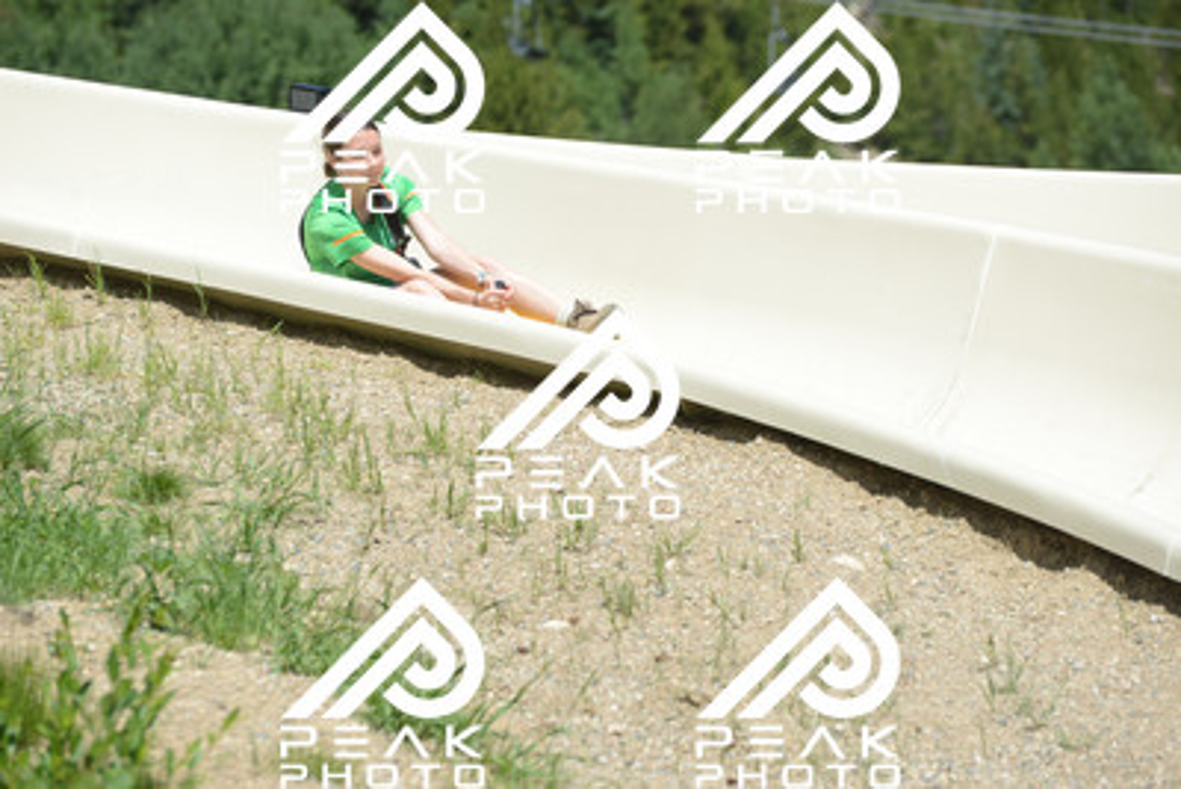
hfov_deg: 10.5
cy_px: 394
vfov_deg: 7.0
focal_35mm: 195
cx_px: 590
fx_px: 6399
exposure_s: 1/1250
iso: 400
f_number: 6.3
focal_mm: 195
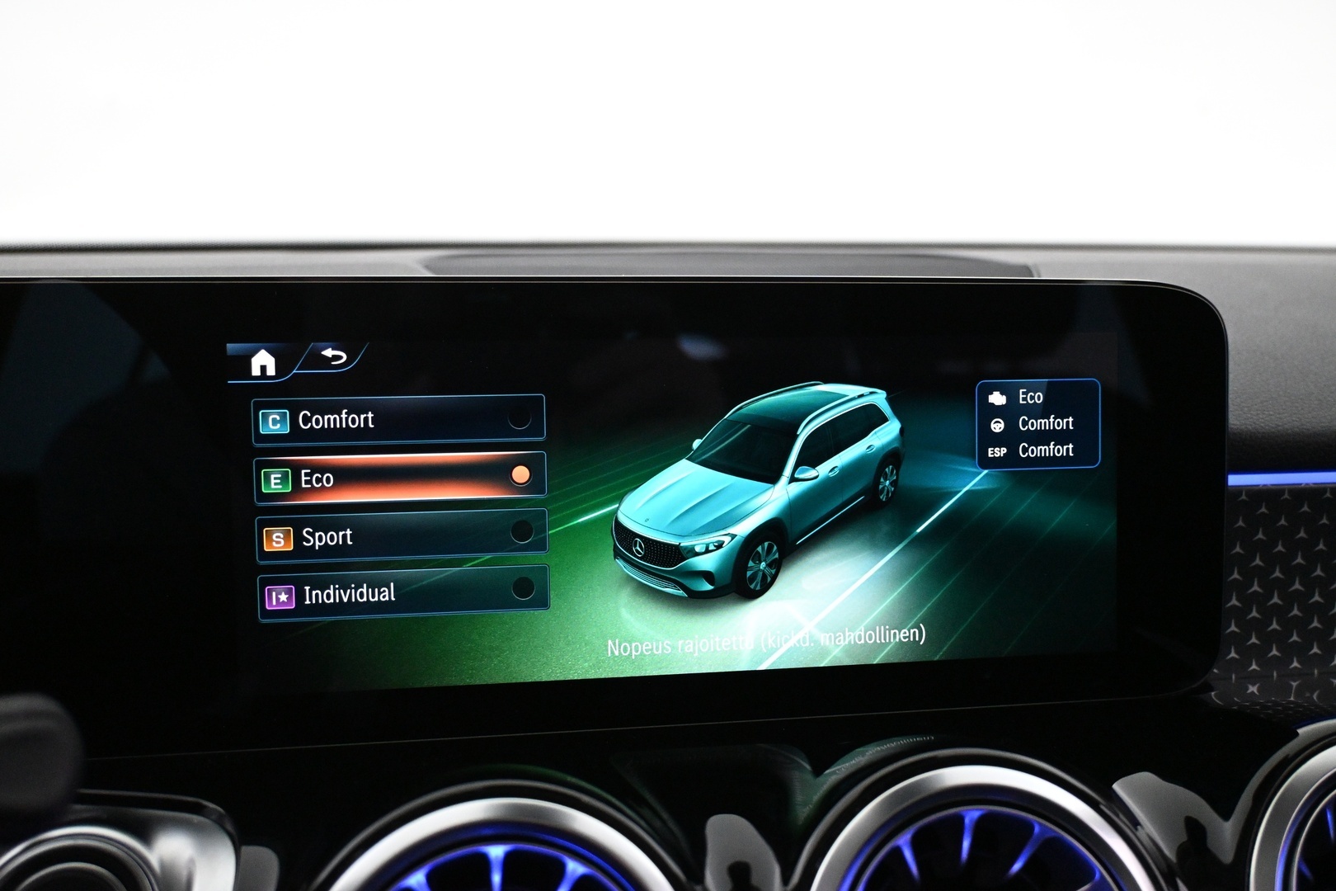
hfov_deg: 60.7
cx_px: 668
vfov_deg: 42.6
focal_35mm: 31
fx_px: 1141
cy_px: 446
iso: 4000
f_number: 3.8
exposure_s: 1/100
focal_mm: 20.5
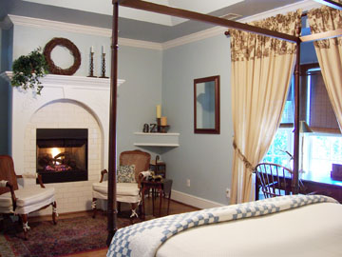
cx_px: 171
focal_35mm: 36
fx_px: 356
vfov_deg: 39.7
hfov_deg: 51.4
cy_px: 128
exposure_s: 1/4
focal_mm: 6
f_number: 3
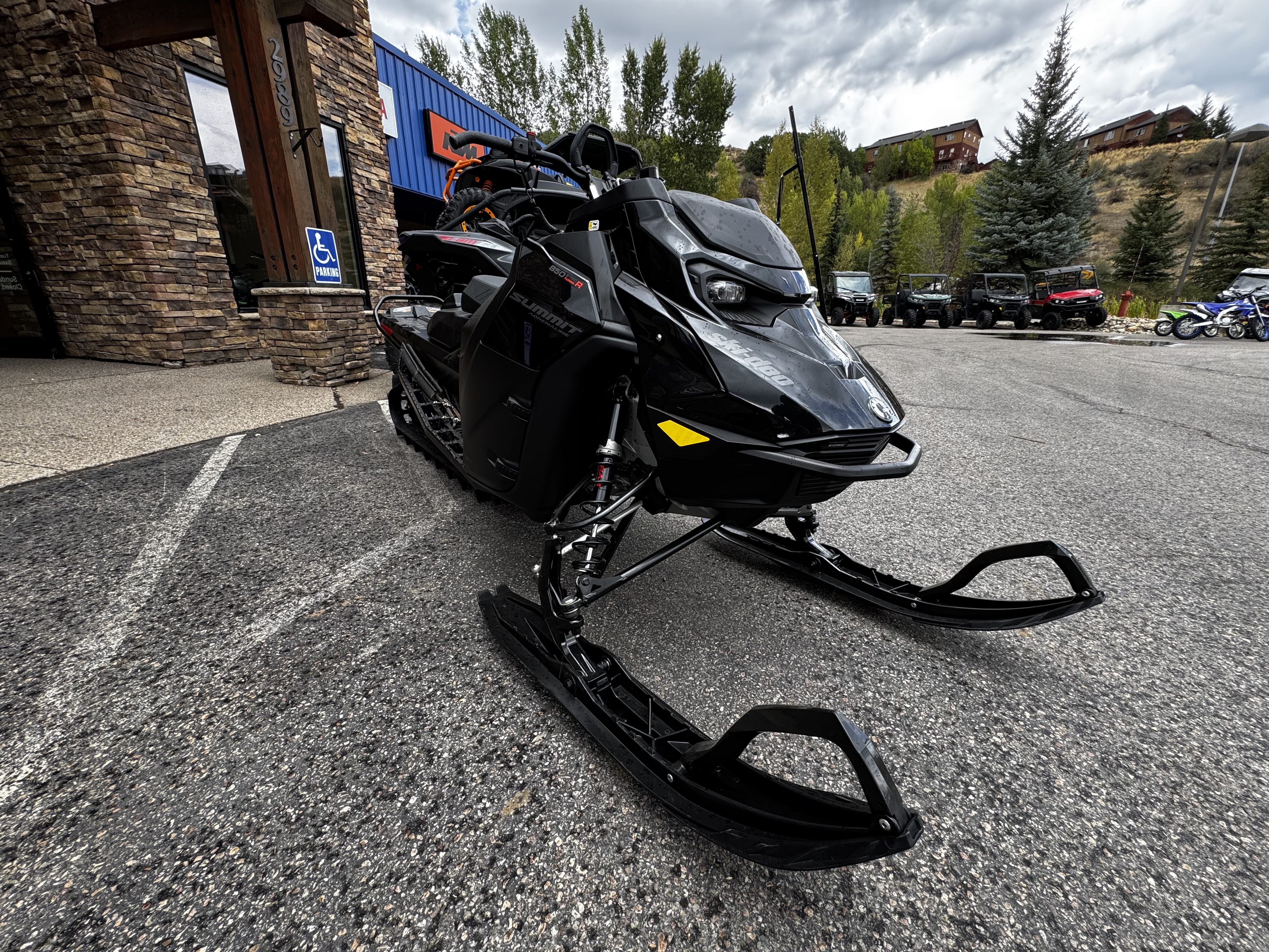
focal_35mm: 14
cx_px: 634
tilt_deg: -19.9
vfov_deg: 85.7
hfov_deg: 102.1
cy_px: 476
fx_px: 513
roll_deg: +0.3
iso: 40
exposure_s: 1/161
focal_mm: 2.22
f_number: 2.2
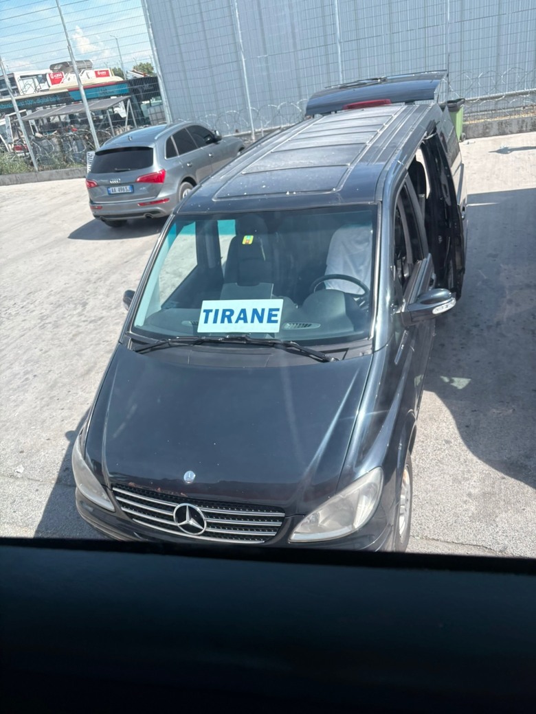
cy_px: 357
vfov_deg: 67.3
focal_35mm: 26
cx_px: 268
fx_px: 537
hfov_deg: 53.1
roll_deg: +10.4
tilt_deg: -28.0
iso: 40
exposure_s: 1/246
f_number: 1.6
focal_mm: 5.96
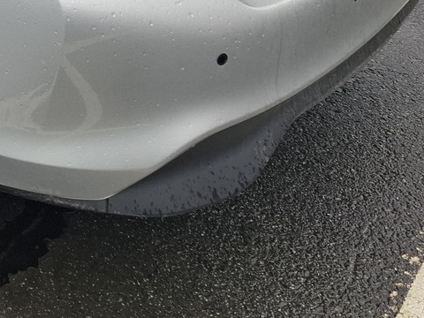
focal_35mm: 69
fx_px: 845
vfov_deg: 18.9
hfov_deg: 24.8
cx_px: -114
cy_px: -150
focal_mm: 5.54
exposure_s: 1/489
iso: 50
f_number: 1.8
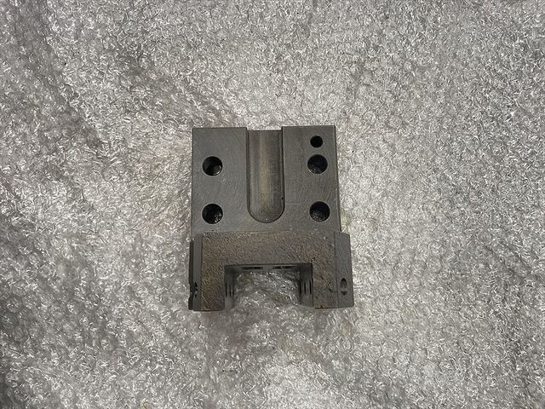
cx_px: 272
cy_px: 204
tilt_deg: -77.8
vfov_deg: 49.7
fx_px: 441
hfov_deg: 63.4
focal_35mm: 28
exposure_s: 1/60
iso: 160
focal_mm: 3.99
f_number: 1.8
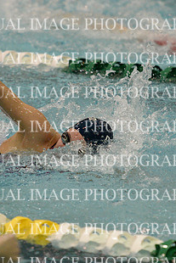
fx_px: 1985
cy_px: 143
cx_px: 80
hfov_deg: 5.1
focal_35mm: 271
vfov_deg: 7.6
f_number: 2.8
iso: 6400
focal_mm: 145
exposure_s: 1/800
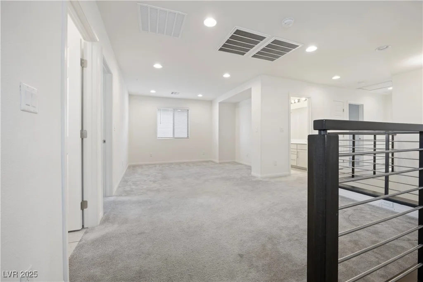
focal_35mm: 14
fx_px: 165
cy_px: 141
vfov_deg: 81.2
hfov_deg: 104.2
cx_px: 212
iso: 100
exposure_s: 1/1.25
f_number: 9
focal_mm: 14
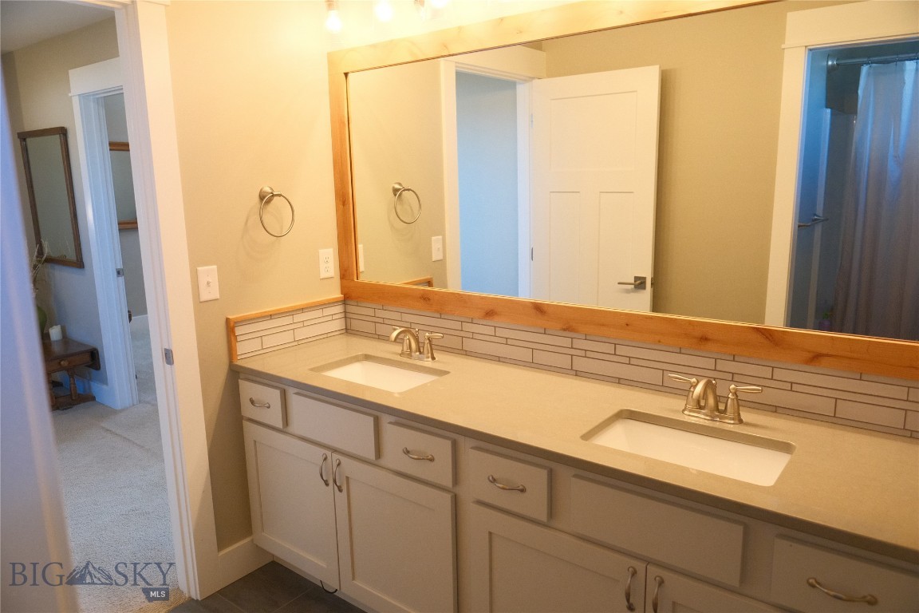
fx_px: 613
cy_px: 306
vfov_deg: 53.1
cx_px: 460
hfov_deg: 73.7
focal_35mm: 24
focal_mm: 16
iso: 4000
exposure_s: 1/240
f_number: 2.8
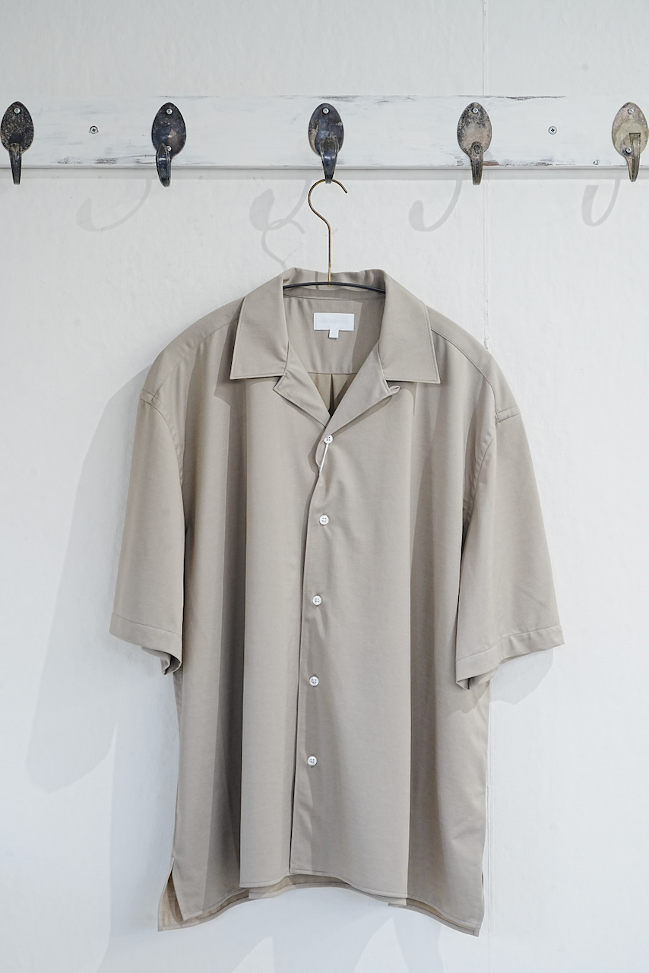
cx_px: 324
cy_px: 486
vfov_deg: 30.5
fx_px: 1784
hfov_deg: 20.6
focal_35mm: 66
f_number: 10
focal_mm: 66
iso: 1250
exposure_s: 1/30
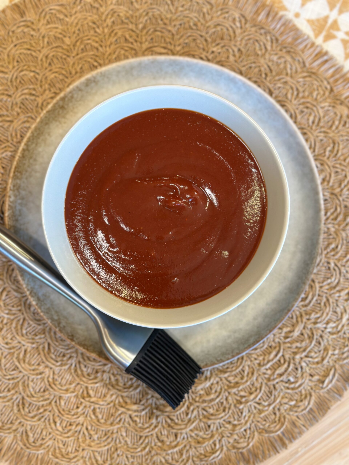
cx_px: 174
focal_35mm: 48
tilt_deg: -85.2
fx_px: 645
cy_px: 232
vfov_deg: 39.7
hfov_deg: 30.3
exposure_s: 1/120
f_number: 1.78
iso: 125
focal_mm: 6.86
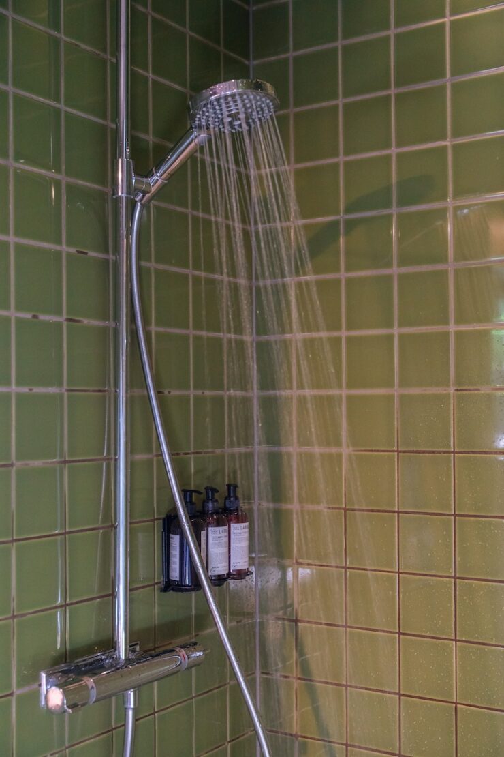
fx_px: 976
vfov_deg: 42.3
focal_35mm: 46
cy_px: 378
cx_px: 252
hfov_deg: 28.9
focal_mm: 46.5
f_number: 4
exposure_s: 1/50
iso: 2500
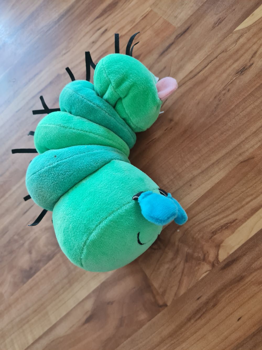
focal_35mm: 26
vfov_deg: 67.3
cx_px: 131
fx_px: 262
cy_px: 175
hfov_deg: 53.1
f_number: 1.8
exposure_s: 1/50
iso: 250
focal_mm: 5.4
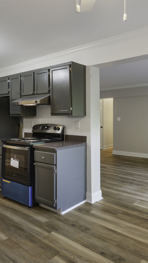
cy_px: 133
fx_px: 188
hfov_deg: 42.3
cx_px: 99
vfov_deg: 69.9
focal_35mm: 27
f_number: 11
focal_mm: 17
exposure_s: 1
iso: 100
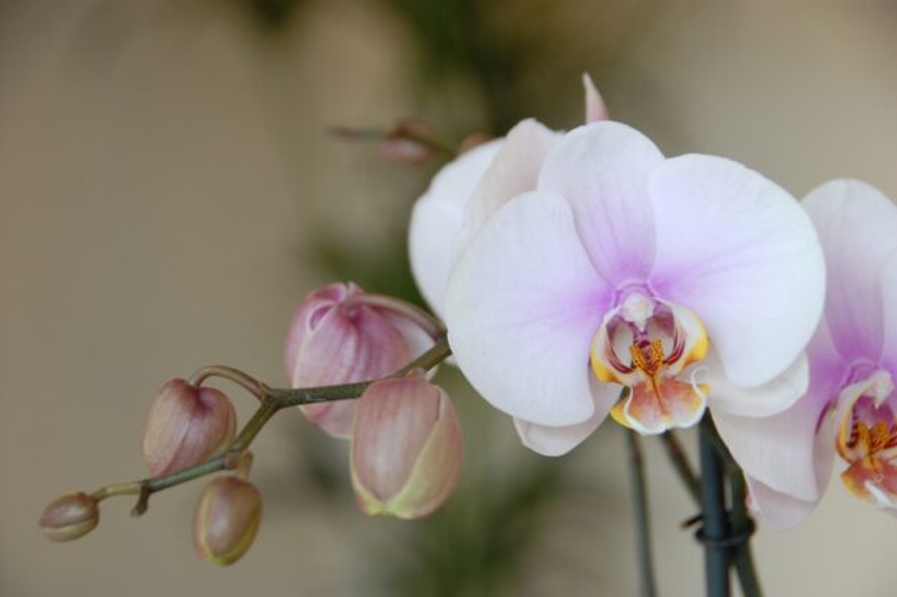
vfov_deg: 11.1
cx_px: 448
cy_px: 298
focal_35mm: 123
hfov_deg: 16.7
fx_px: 3063
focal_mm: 82
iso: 200
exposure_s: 1/15
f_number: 5
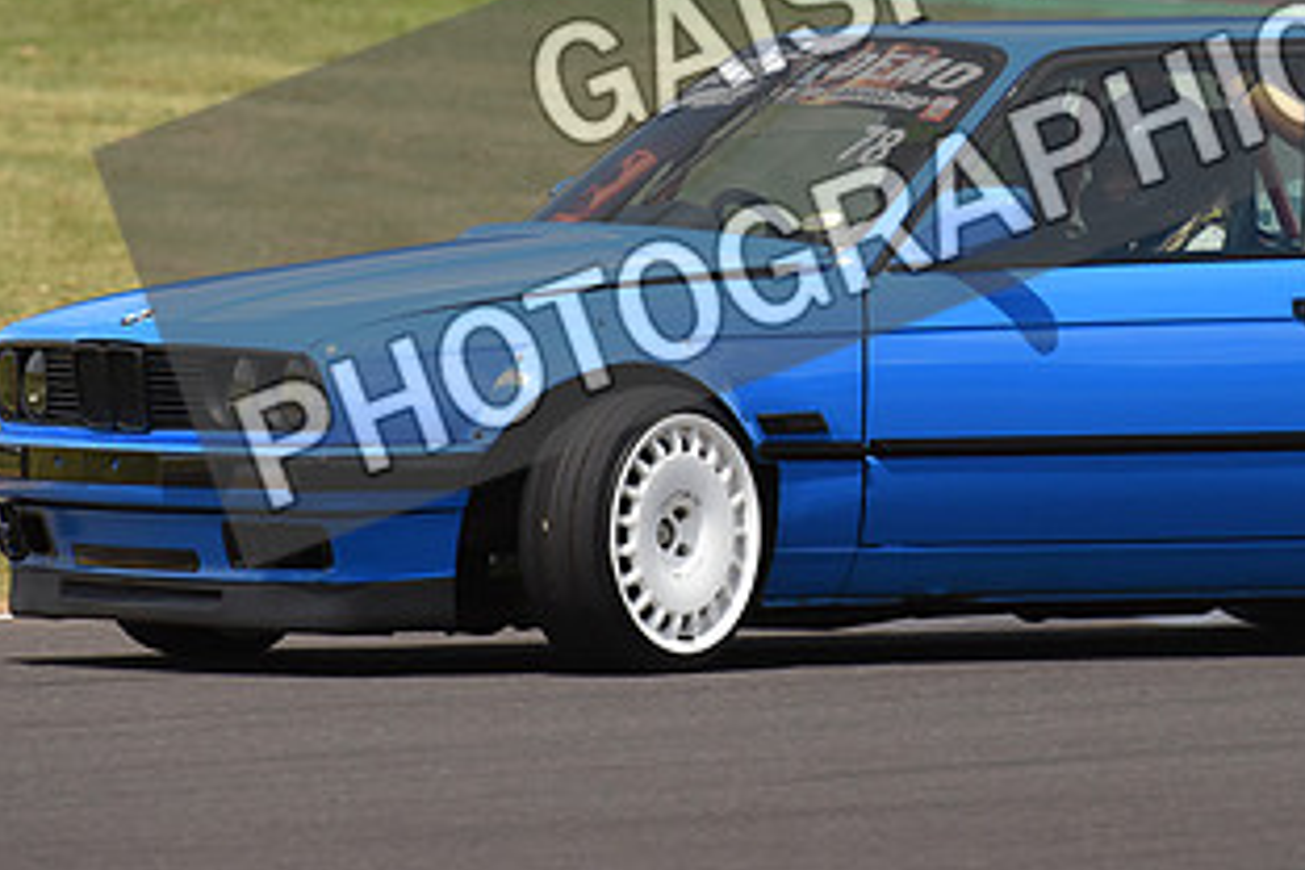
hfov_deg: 2.8
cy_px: 77
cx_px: 933
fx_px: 26932
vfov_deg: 1.9
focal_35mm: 743
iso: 1400
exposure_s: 1/1000
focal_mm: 400
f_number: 8
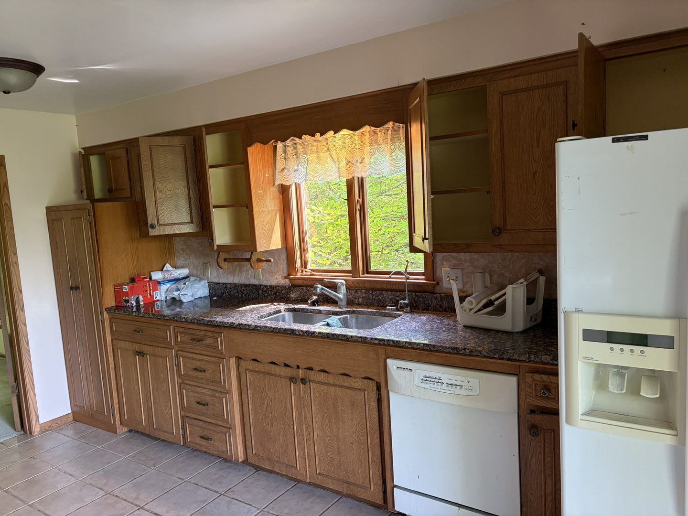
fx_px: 517
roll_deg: +2.6
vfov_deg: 53.1
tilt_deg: -6.0
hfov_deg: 67.3
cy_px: 258
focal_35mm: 26
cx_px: 344
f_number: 1.6
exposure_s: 1/60
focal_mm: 5.96
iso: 160
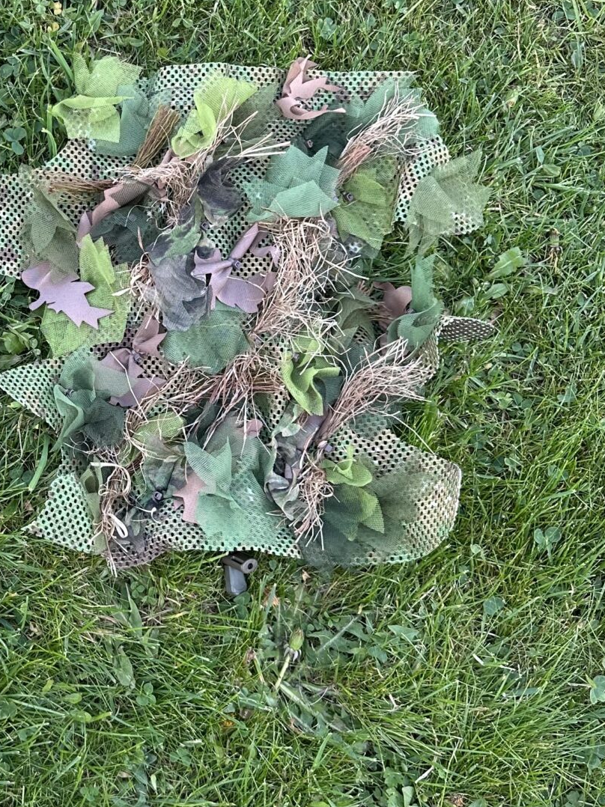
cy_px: 320
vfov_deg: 33.7
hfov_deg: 24.1
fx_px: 1329
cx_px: -45
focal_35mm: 57
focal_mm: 6.86
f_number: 1.78
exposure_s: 1/253
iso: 80
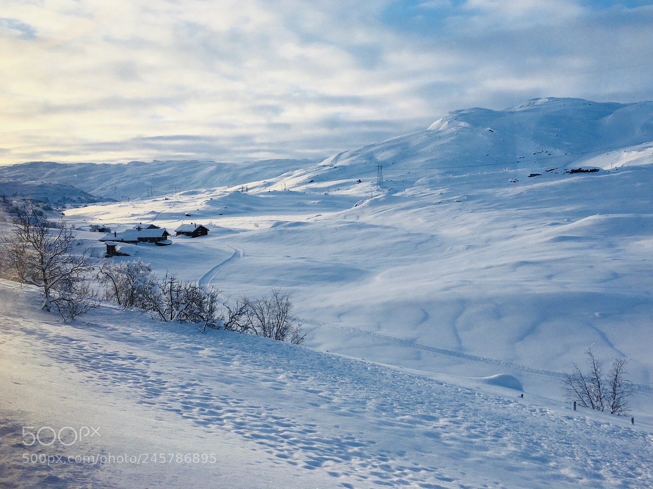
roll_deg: -1.3
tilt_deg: -1.5
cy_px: 239
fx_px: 566
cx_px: 333
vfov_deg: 46.8
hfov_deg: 60.0
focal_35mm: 30
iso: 25
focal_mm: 4.15
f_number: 2.2
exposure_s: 1/1166
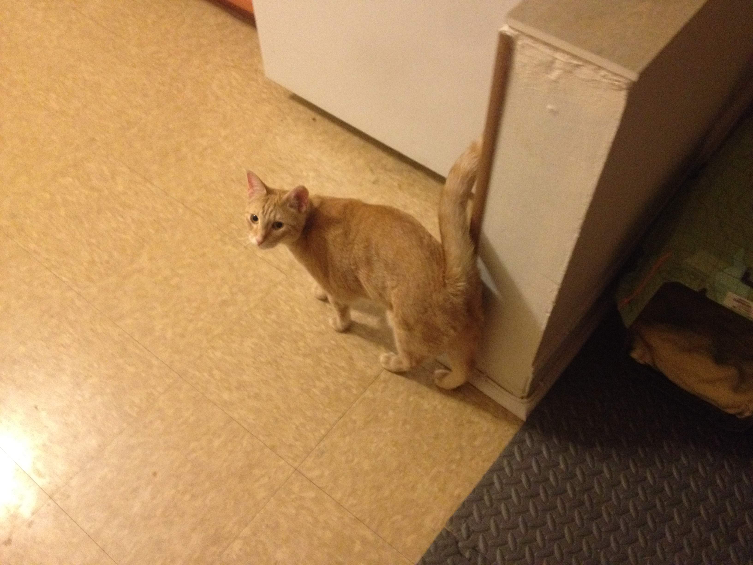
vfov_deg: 40.7
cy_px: 282
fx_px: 761
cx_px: 376
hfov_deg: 52.6
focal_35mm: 35
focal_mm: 4.28
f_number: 2.4
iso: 400
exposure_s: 1/15
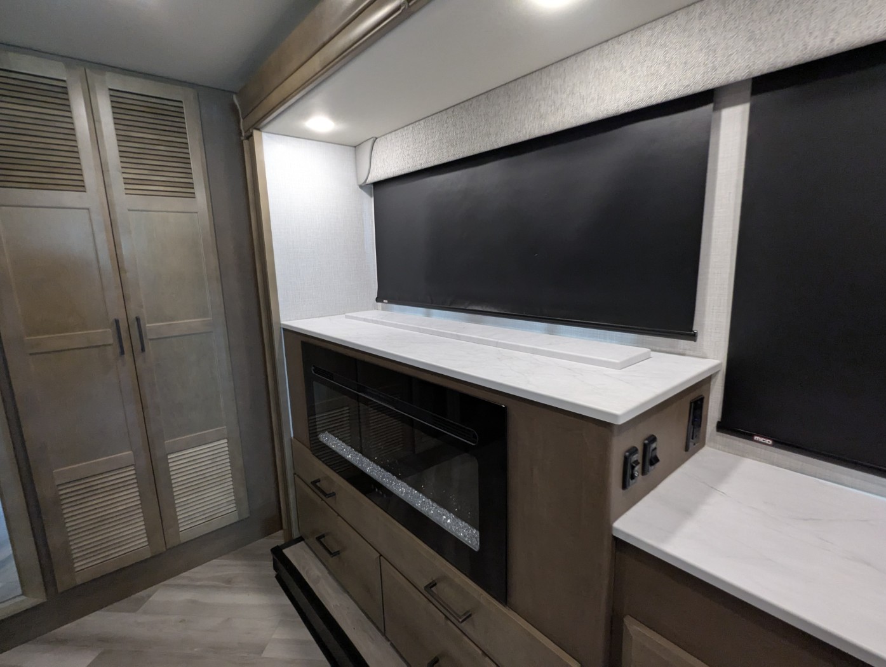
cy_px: 334
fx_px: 410
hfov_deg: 94.4
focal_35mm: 16
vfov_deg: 78.2
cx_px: 443
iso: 345
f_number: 2.2
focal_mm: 2.35
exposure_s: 1/64.7
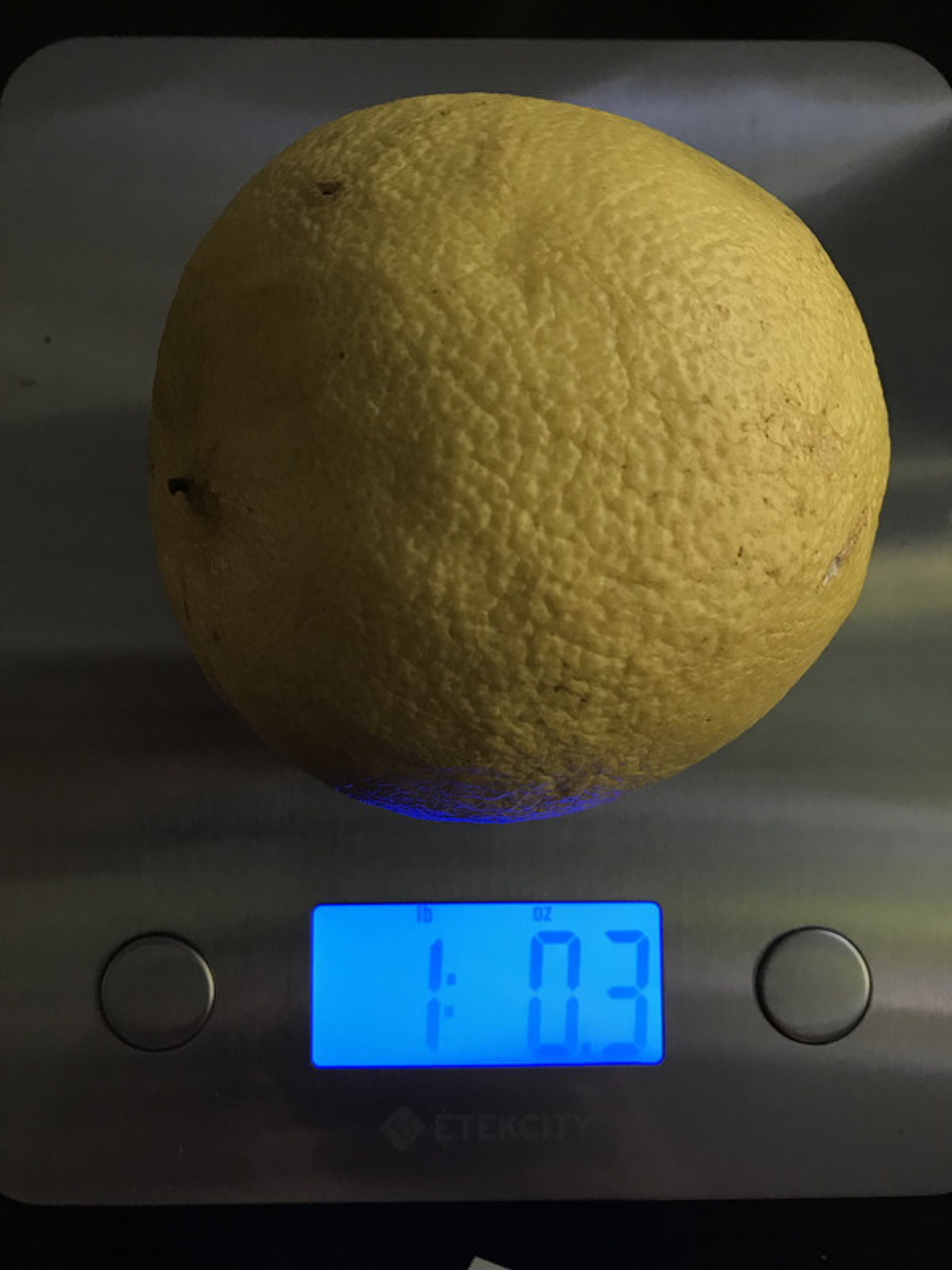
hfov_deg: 49.7
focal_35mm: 28
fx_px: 1027
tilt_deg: -83.3
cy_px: 635
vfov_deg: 63.4
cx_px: 476
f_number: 1.8
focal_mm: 3.99
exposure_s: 1/24
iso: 40
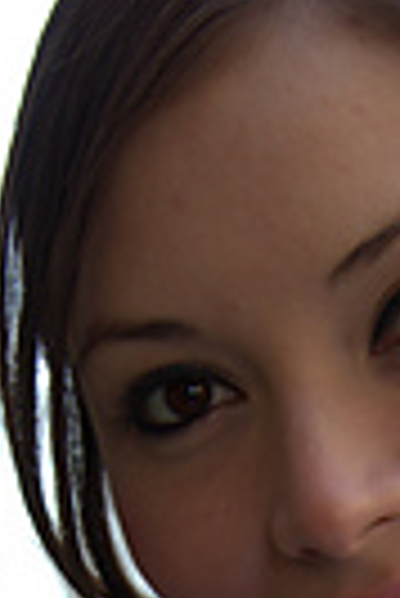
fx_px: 3125
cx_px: 461
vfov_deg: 10.1
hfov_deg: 7.3
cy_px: 1187
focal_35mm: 188
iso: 200
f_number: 5
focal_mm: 40
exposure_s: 1/80
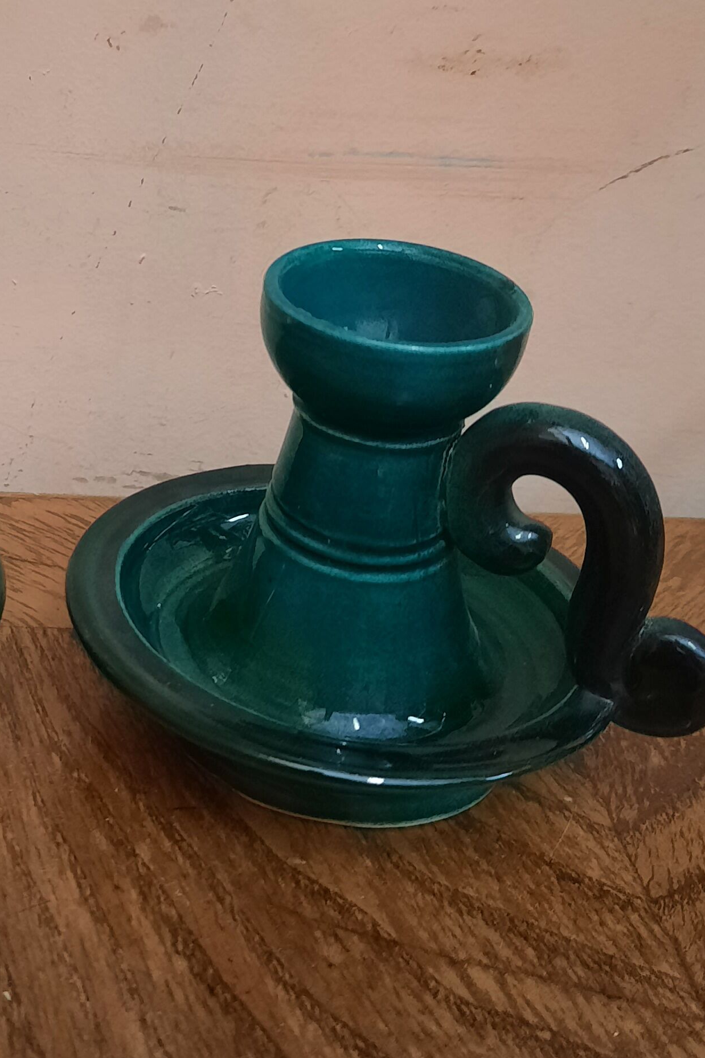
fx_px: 1645
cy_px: 346
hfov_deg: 23.4
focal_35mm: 56
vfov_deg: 35.3
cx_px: 41
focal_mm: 4.6
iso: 320
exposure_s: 1/50
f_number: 2
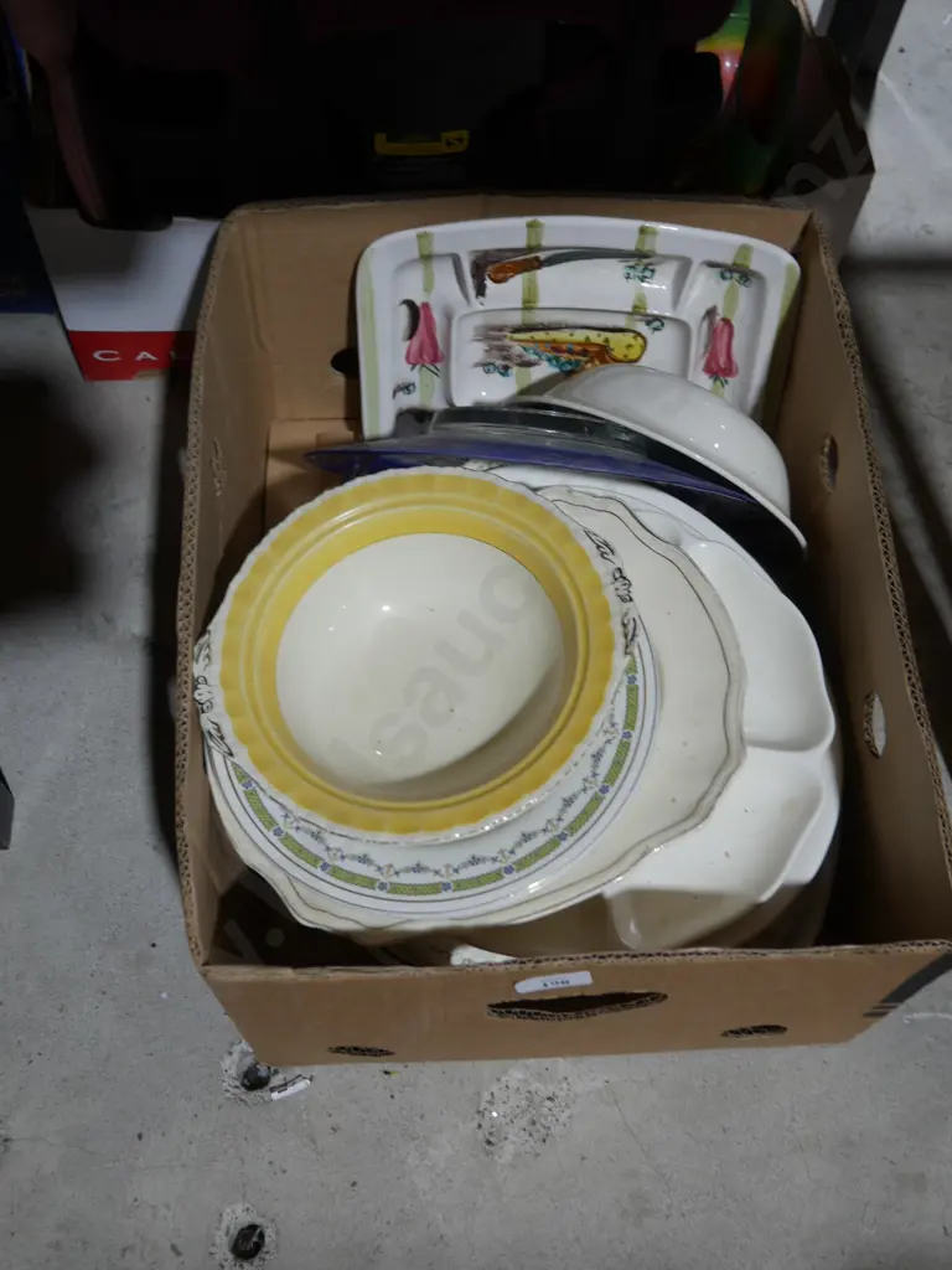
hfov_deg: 37.7
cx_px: 476
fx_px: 1393
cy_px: 635
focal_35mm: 38
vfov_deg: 49.0
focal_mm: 19
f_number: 4.1
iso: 250
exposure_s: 1/60
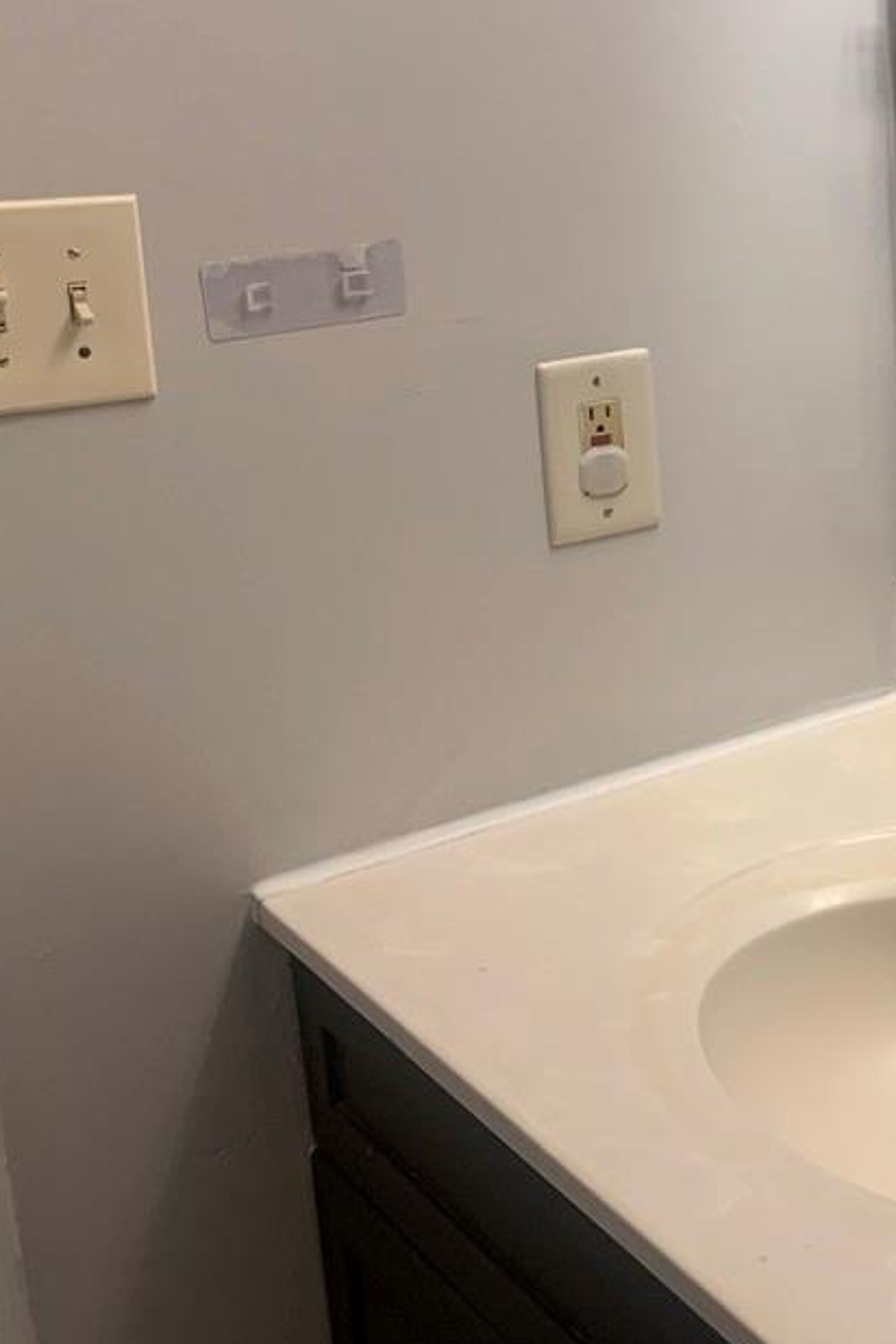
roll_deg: +0.5
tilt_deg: -14.5
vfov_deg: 35.4
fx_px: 2091
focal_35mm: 56
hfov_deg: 22.1
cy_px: 505
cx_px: 1118
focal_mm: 4.25
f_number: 1.8
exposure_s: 1/60
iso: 64
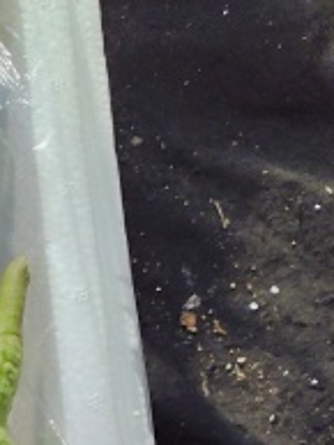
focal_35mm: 149
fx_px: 1915
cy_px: 910
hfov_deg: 8.8
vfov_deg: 11.8
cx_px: -530
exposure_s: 1/513
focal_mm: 4.05
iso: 100
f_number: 1.8
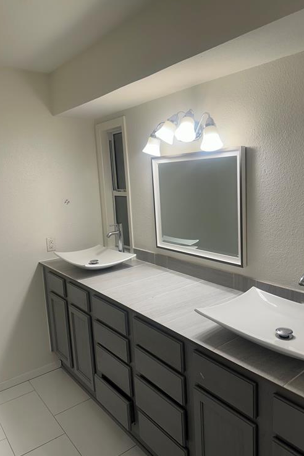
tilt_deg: -11.7
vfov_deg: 69.4
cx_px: 171
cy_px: 233
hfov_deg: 49.5
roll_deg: +2.2
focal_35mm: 26
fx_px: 329
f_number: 1.78
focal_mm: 6.86
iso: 64
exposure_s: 1/153
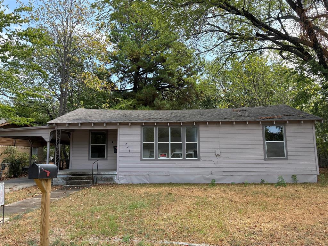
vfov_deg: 53.1
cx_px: 164
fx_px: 246
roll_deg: +1.2
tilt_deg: +7.0
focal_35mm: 26
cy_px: 123
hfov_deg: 67.3
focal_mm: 5.96
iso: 64
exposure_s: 1/810
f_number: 1.6
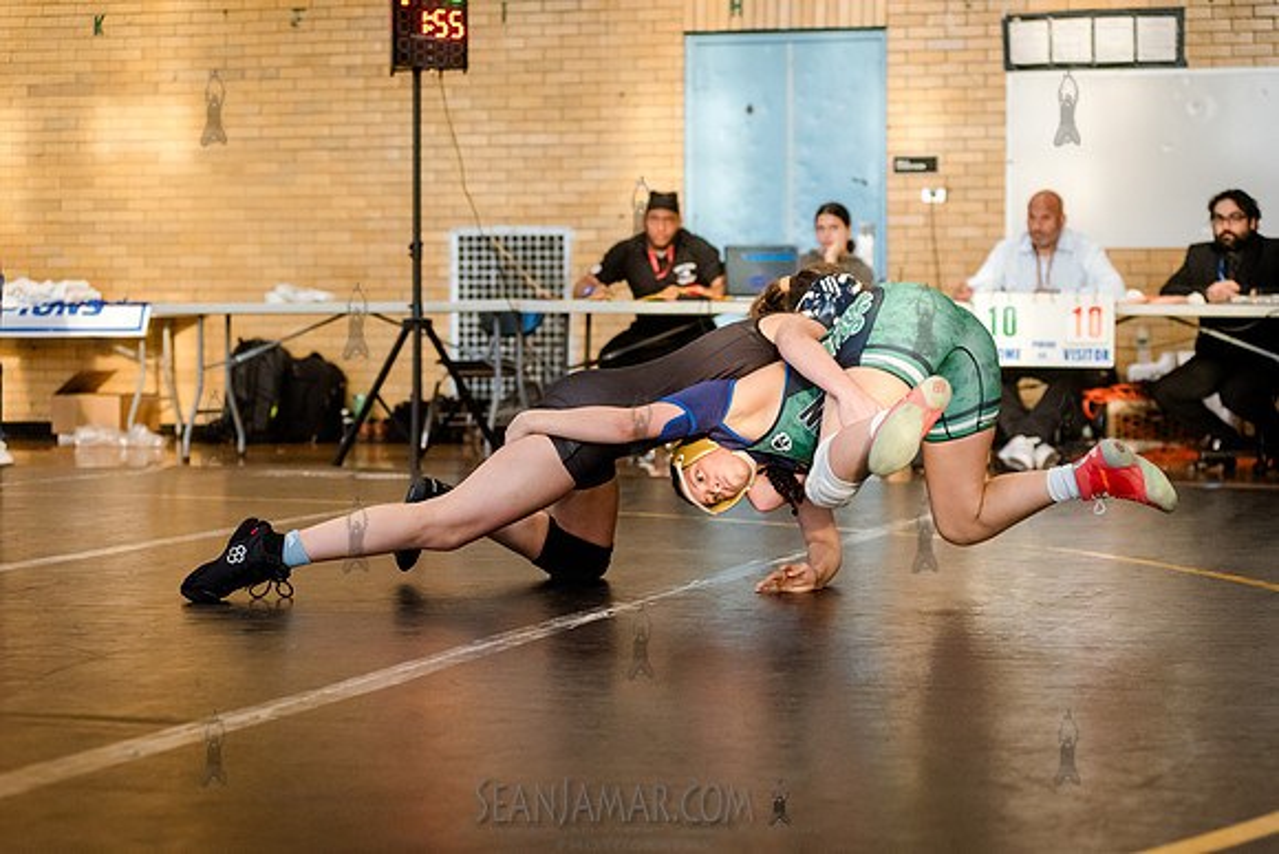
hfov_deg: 25.2
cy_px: 427
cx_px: 640
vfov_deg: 16.9
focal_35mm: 81
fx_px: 2865
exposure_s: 1/400
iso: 5000
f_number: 3.5
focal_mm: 80
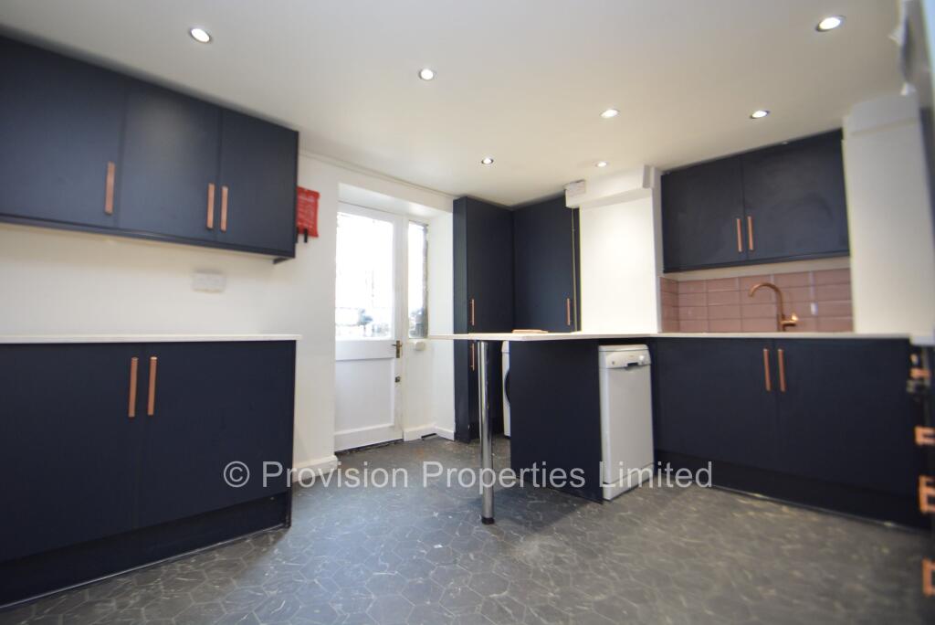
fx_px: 390
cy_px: 312
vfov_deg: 77.4
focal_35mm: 15
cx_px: 468
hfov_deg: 100.4
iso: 800
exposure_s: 1/60
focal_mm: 10
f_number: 4
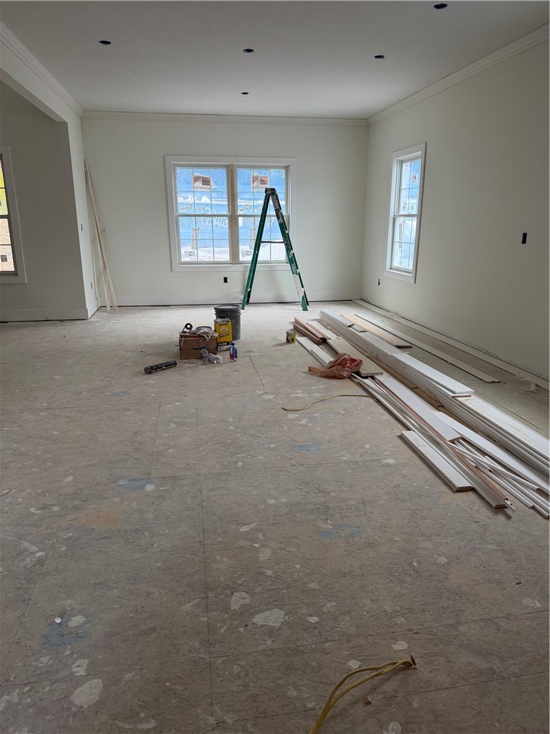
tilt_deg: -15.2
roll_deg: -0.4
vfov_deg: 71.6
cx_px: 275
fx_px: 508
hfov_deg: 56.8
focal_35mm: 24
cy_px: 367
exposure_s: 1/94
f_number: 1.78
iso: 200
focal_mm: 6.76
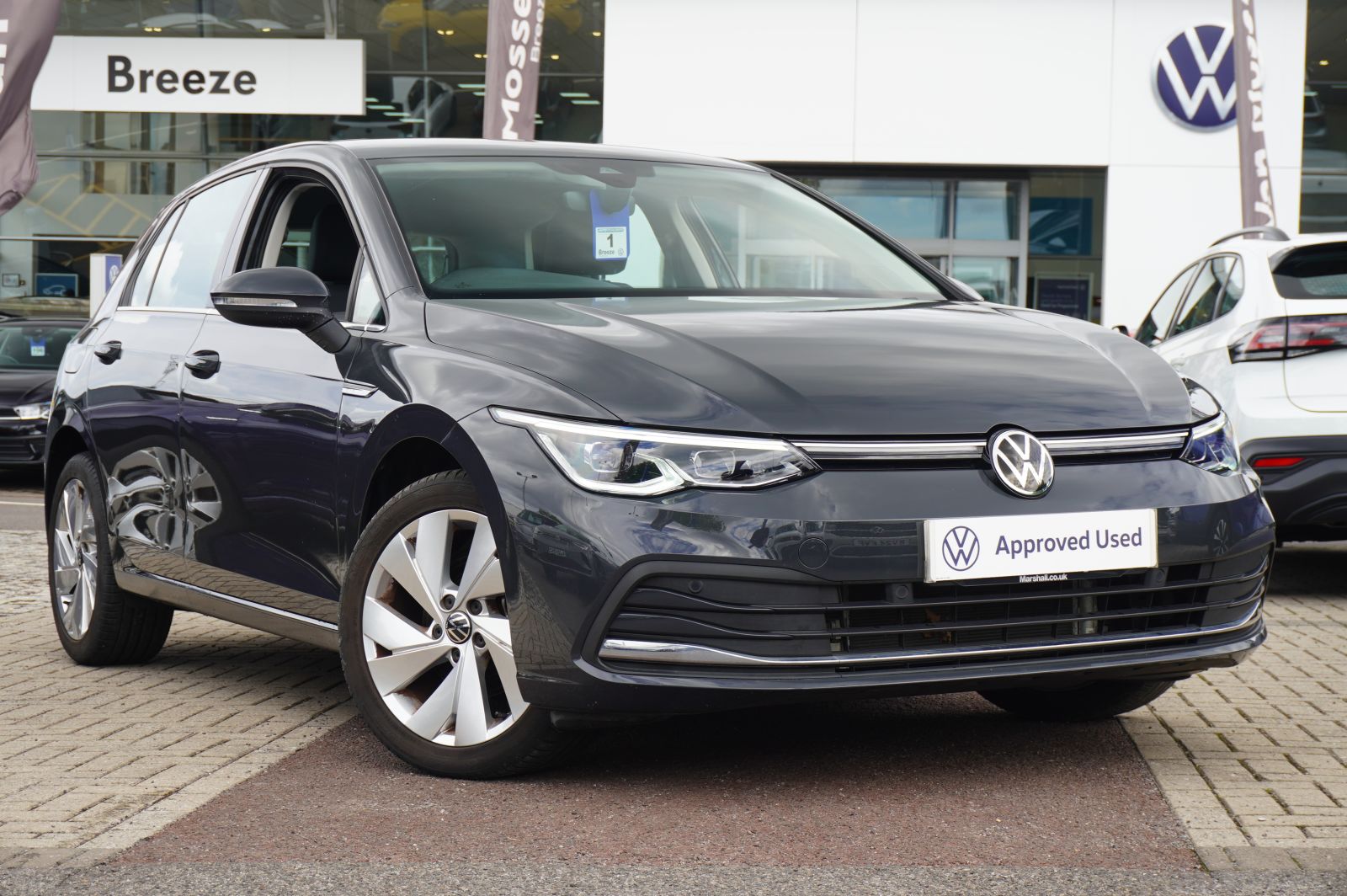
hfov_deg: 31.2
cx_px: 674
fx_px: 2411
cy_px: 448
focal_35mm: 64
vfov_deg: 21.0
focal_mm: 43
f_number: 6.7
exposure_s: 1/90
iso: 100
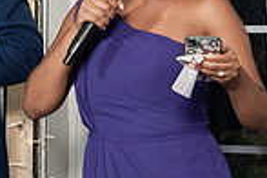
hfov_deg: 9.0
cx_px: 253
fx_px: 1691
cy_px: 39
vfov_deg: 6.0
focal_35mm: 228
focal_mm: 57
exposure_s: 1/200
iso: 1600
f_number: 5.6
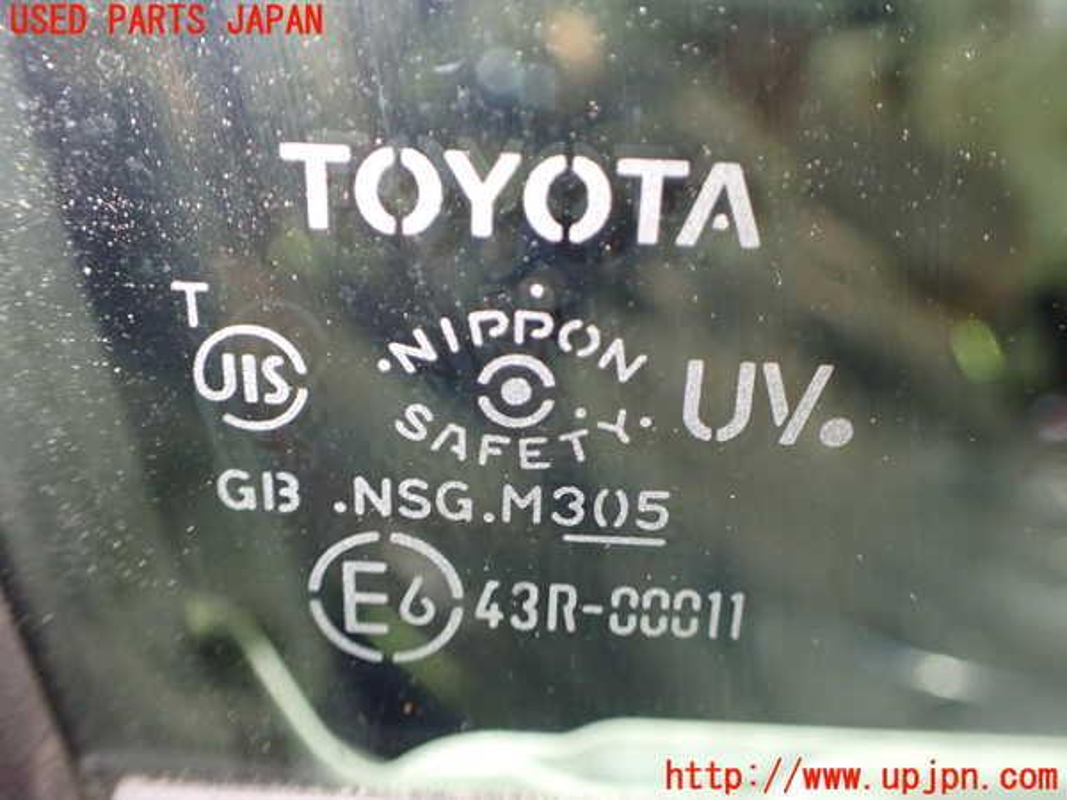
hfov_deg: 60.0
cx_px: 534
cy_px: 400
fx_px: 925
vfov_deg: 46.8
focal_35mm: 30
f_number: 2.3
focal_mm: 5.4
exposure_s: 1/40
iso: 800
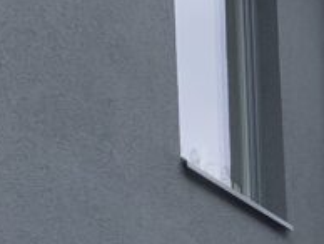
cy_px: 607
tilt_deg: +6.4
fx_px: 1284
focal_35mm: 137
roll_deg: +4.6
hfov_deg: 13.6
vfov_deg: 9.5
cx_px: 471
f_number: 1.8
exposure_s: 1/796
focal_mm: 4.25
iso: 25
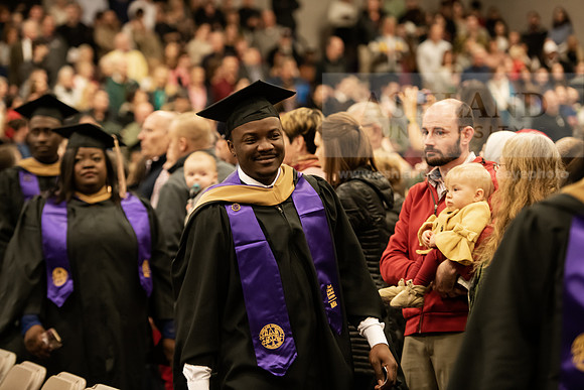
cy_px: 195
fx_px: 1882
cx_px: 292
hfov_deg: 17.6
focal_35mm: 116
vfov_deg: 11.8
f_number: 3.2
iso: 2500
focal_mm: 116
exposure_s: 1/200
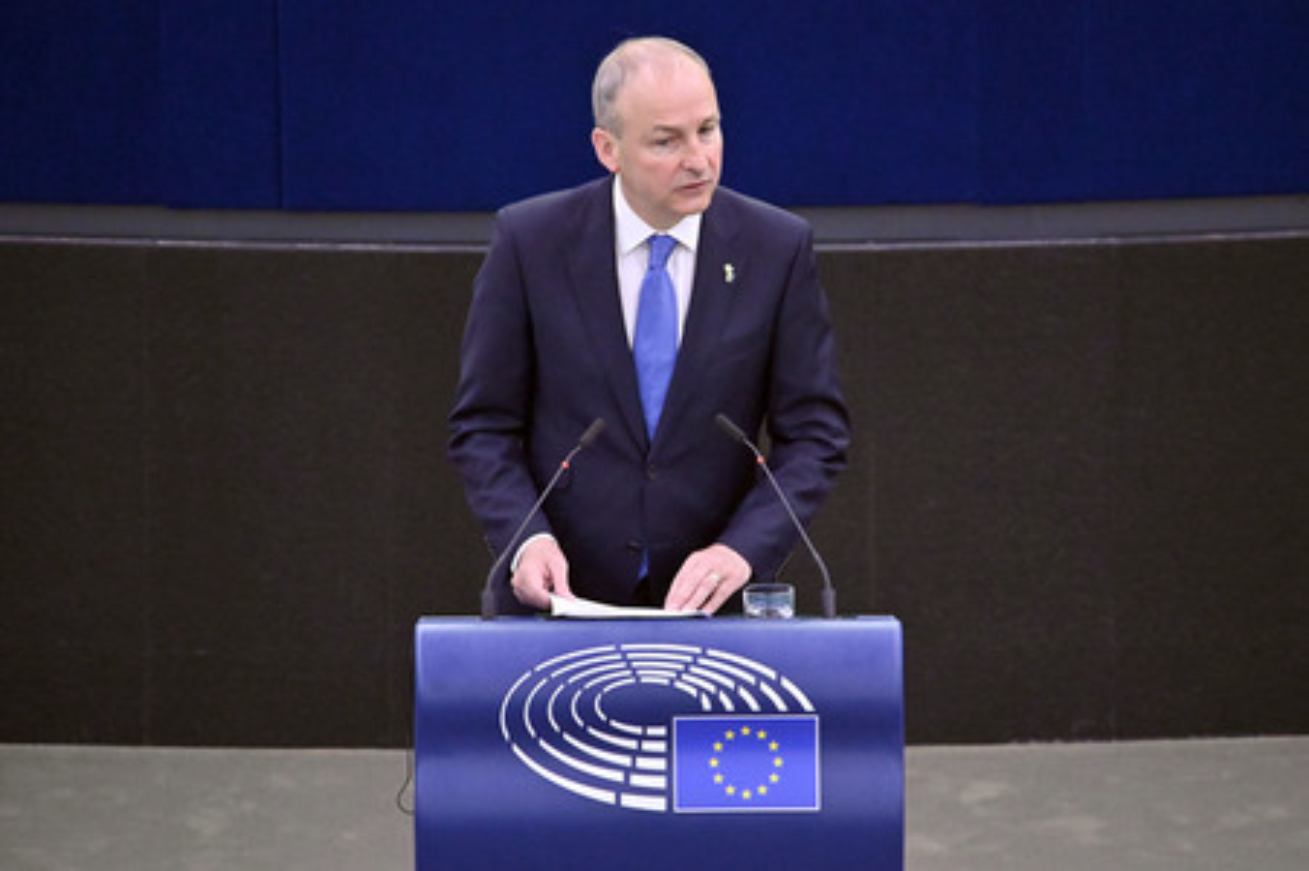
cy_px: 436
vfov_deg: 2.3
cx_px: 654
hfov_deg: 3.4
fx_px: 21800
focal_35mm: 600
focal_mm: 600
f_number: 6.3
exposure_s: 1/500
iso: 8000
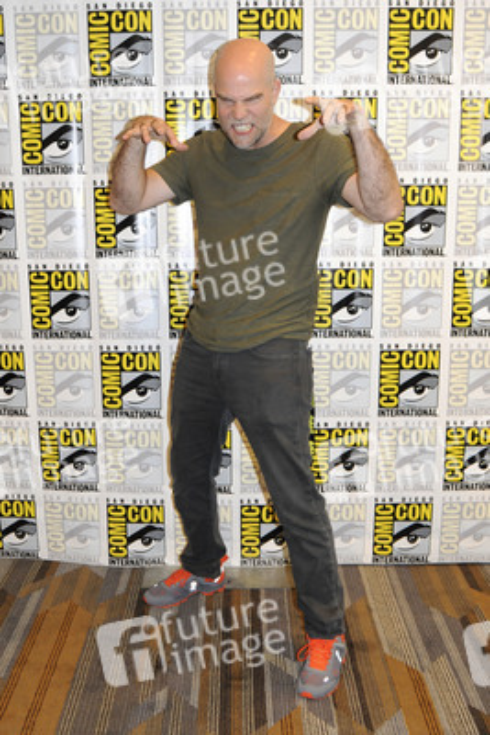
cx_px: 245
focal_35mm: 36
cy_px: 368
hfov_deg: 36.9
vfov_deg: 53.1
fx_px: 734
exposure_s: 1/60
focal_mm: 24
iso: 1000
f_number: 4.5
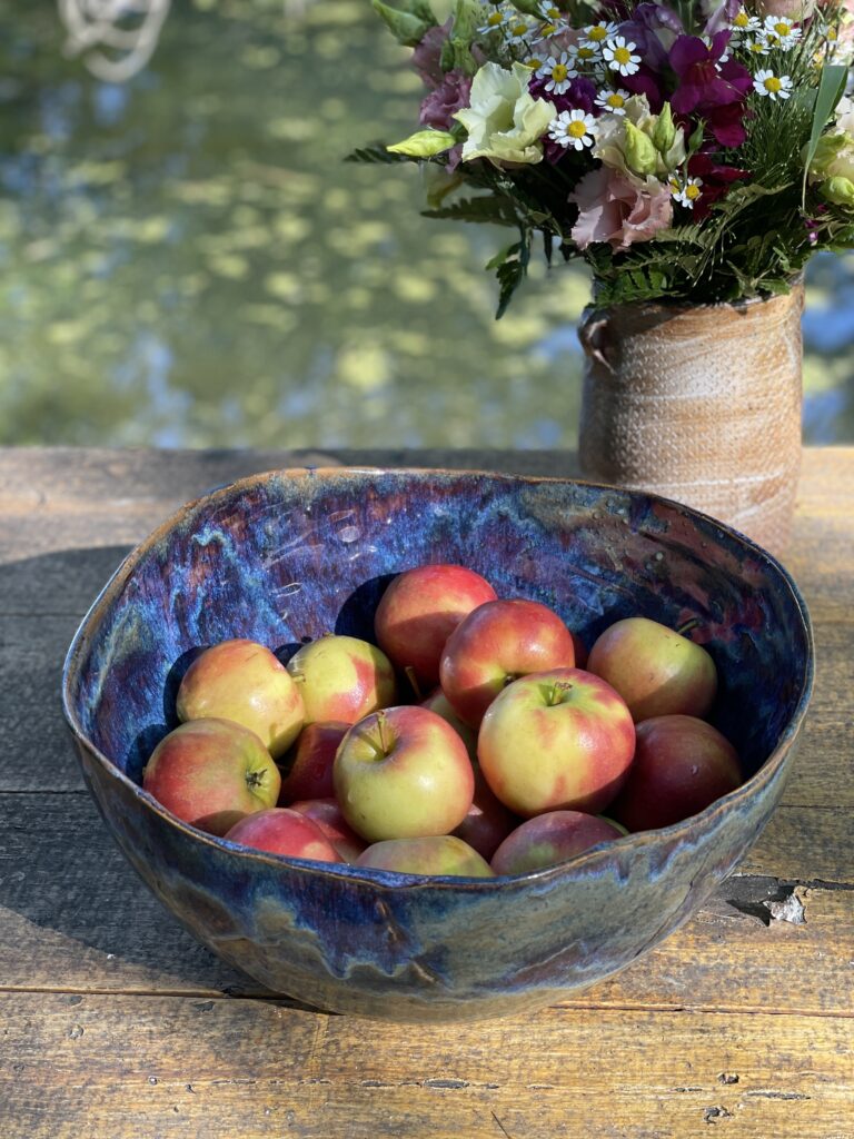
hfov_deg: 28.0
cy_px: 570
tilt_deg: -30.6
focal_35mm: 52
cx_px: 427
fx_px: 1710
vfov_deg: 36.8
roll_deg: -1.7
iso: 32
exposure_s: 1/122
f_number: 2
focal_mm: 6
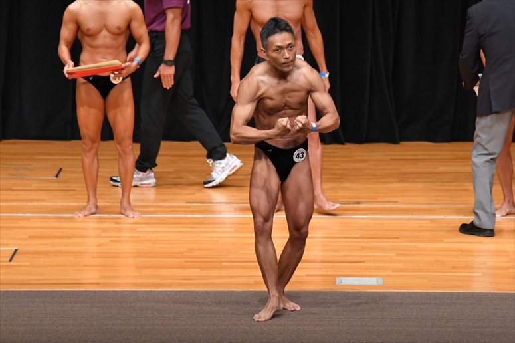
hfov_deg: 7.2
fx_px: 4075
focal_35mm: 285
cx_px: 258
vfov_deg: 4.8
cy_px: 172
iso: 4000
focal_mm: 190
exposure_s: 1/400
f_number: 5.6
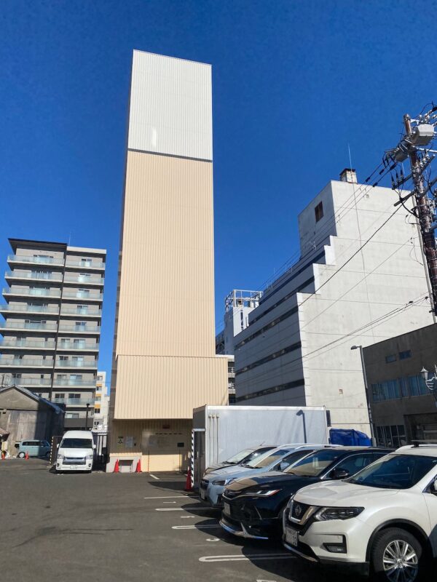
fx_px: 438
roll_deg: +0.7
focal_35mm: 26
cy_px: 291
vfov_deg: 67.3
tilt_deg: +18.7
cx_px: 218
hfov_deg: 53.1
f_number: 1.8
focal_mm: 4.25
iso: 32
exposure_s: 1/7692
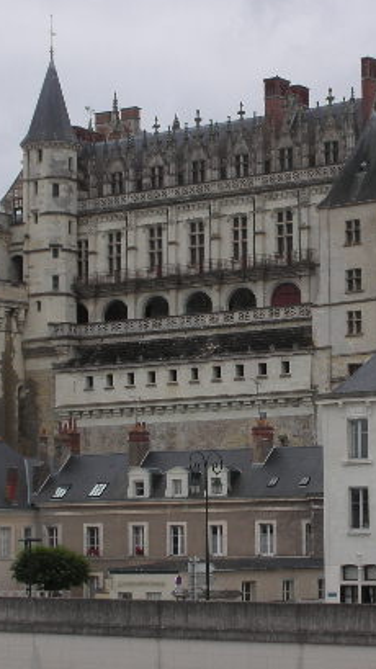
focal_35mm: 104
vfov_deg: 20.6
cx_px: 240
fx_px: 1844
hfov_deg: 11.6
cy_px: 355
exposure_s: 1/190
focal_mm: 10.1
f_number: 4
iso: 50
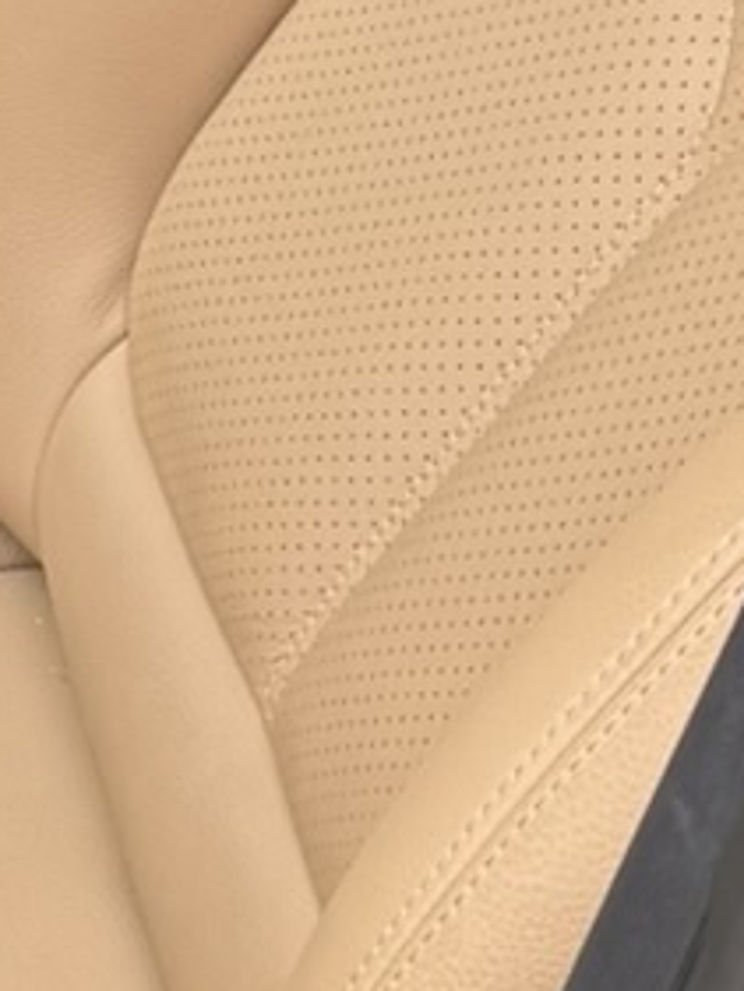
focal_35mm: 175
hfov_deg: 8.0
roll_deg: -1.9
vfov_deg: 10.9
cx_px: -924
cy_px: -466
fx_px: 5011
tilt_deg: -26.6
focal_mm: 6.76
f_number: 1.78
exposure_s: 1/445
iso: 80
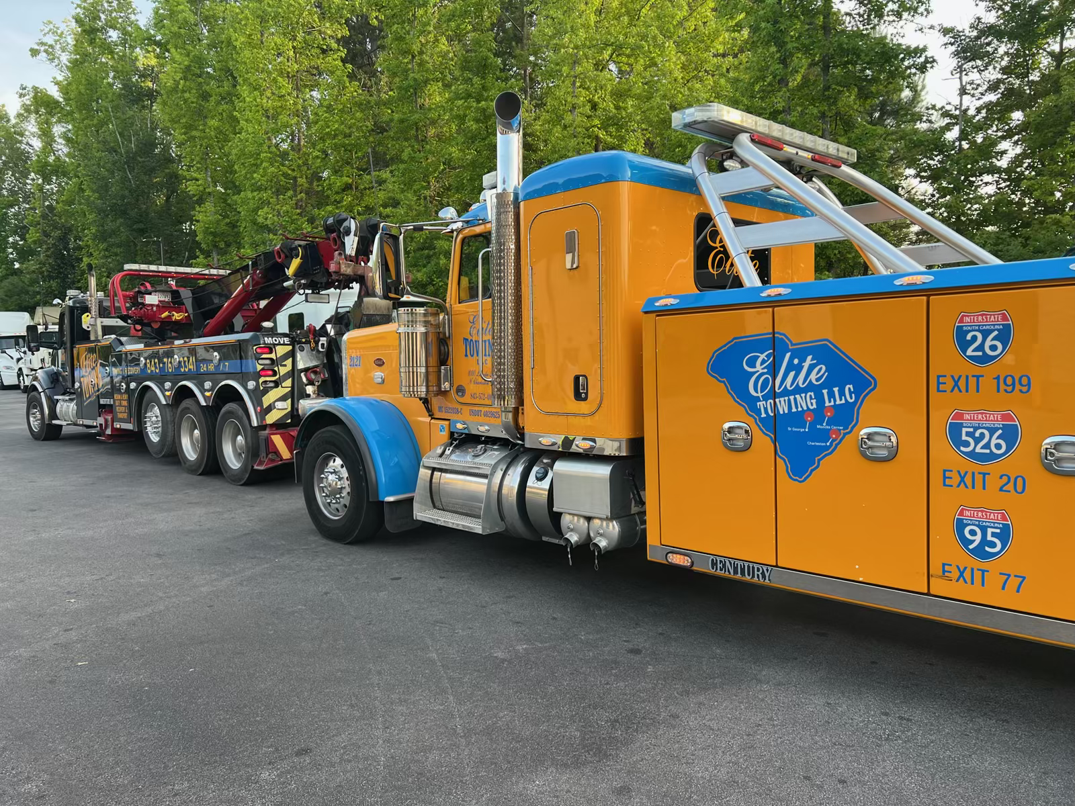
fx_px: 807
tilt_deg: -4.7
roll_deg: +2.1
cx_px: 538
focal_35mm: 26
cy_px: 403
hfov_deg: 67.3
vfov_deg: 53.1
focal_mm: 5.7
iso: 40
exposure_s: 1/246
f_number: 1.5
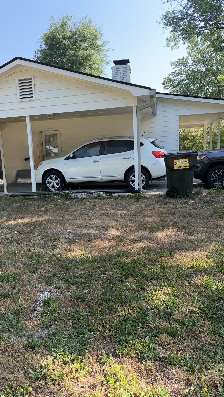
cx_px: 91
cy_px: 203
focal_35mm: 27
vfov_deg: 69.9
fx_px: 285
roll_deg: +1.9
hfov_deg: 42.7
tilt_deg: -9.0
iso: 64
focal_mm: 6.76
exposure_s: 1/1385
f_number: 1.78
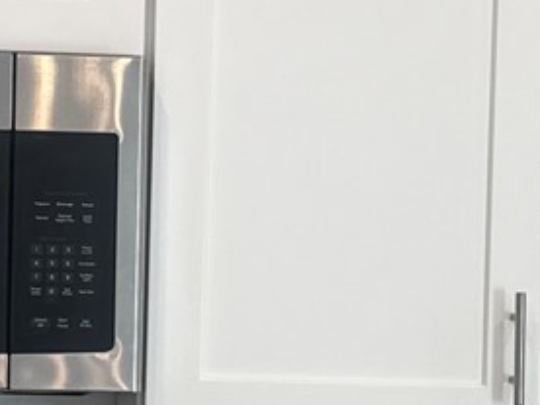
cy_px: 254
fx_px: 2168
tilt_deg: +0.3
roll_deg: -1.3
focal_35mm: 139
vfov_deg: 10.7
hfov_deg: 14.1
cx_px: 110
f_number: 1.78
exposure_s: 1/120
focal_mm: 6.76
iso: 64
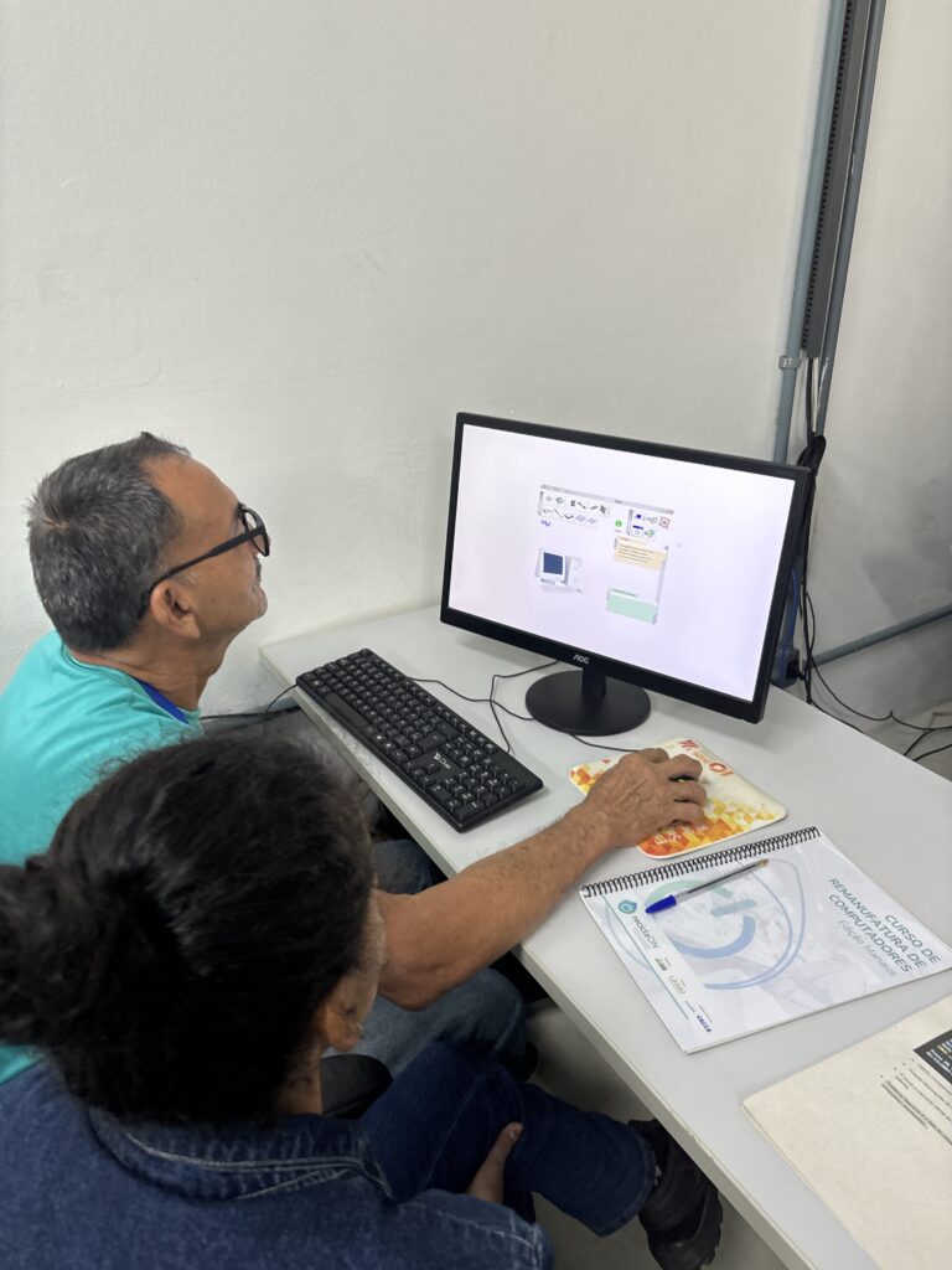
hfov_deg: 53.1
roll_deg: +0.4
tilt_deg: -24.3
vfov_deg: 67.3
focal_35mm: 26
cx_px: 476
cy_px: 635
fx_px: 953
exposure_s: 1/60
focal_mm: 5.96
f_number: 1.6
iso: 125
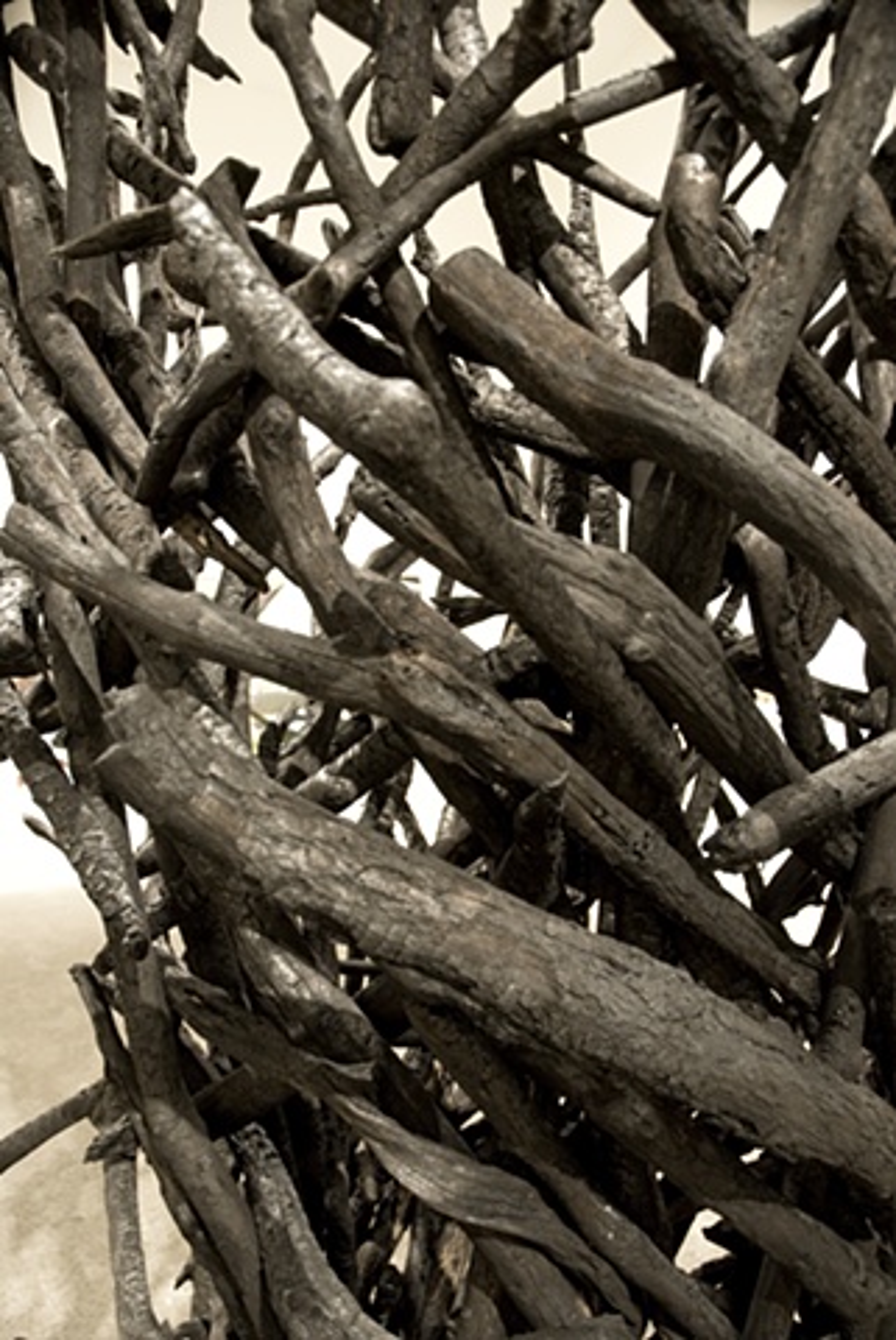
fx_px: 1006
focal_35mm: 27
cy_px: 670
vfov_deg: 67.3
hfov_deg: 48.0
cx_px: 448
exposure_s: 1/4
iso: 400
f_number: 4.5
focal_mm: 18
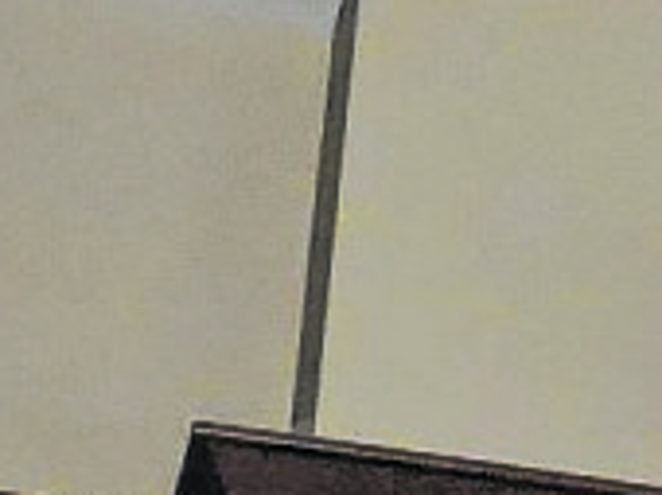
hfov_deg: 7.3
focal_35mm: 253
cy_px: 1017
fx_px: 4832
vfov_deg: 5.7
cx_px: 1593
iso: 800
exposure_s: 1/30
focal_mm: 7.7
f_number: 3.4
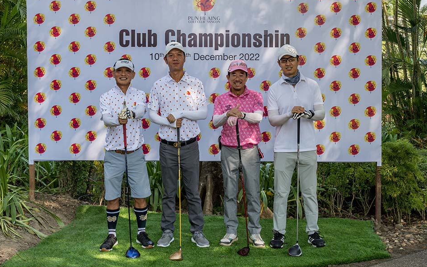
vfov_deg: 36.3
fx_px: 407
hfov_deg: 55.3
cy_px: 127
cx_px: 214
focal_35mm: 35
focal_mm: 34
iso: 320
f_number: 7.1
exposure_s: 1/320
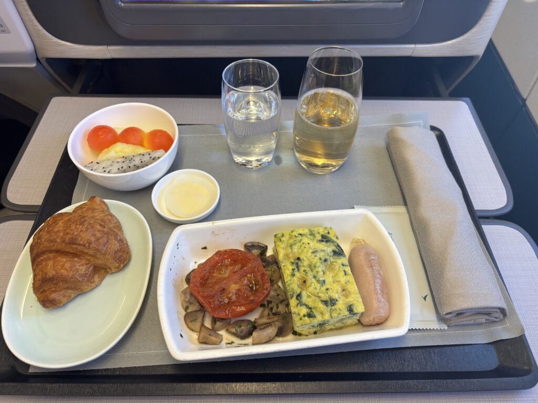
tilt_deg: -50.8
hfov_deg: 67.3
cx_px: 269
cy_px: 202
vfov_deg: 53.1
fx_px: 404
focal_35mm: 26
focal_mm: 5.96
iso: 100
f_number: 1.6
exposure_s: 1/100
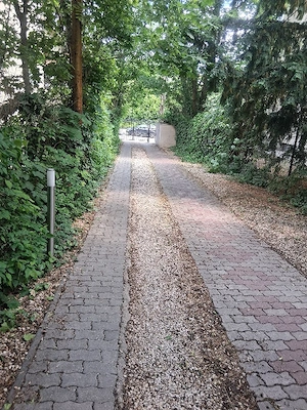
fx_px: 307
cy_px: 205
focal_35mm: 26
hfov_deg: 53.1
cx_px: 154
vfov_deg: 67.3
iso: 125
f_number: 1.8
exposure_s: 1/100
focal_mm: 3.98
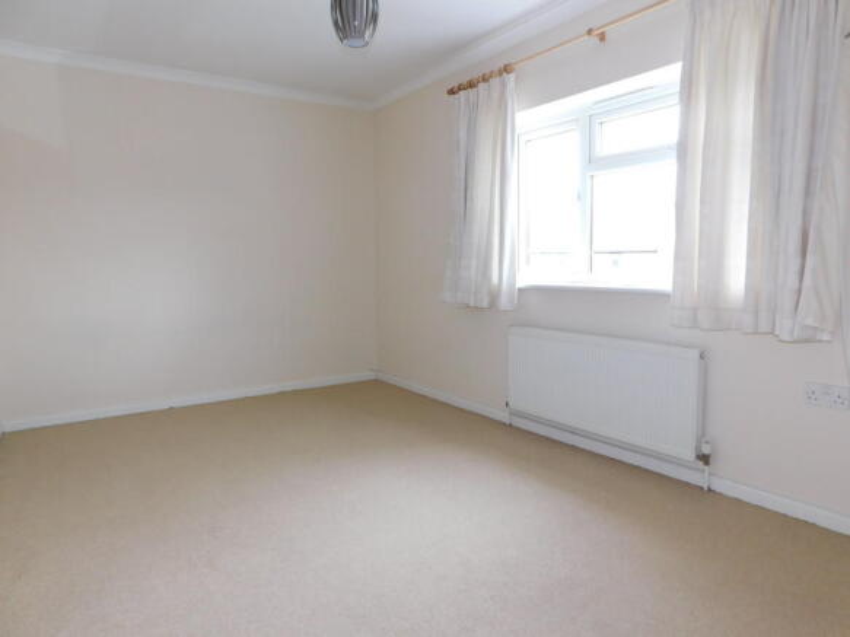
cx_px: 425
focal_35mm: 23
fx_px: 565
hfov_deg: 73.9
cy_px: 318
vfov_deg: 58.9
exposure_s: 1/50
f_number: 3
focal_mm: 4
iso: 125
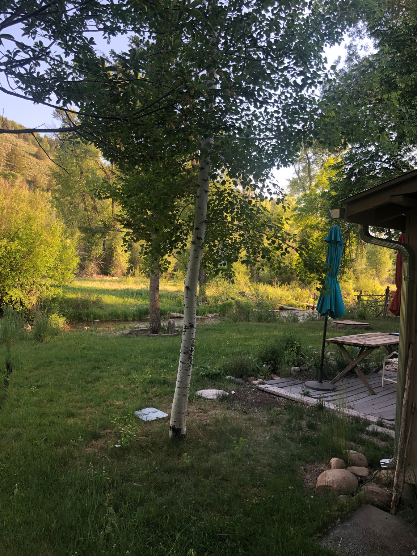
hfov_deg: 49.7
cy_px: 278
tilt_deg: -2.3
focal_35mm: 28
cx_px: 208
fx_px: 450
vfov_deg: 63.4
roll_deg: -1.3
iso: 32
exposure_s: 1/120
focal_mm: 3.99
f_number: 1.8
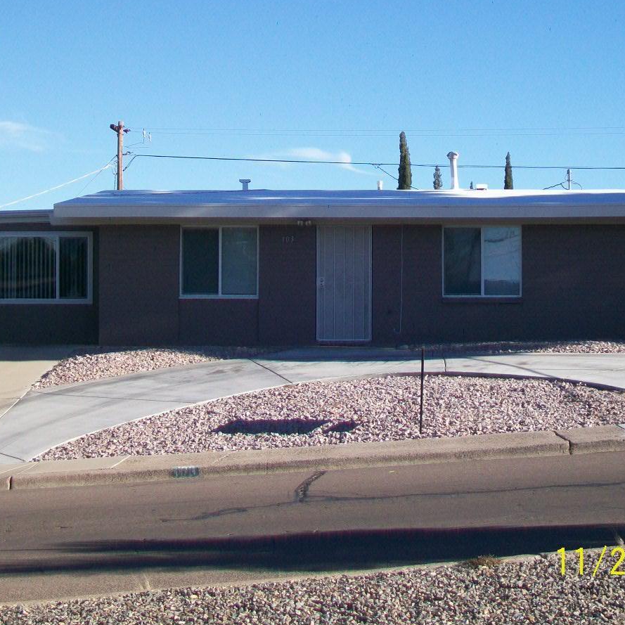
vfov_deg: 20.6
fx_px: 1716
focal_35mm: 84
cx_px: 332
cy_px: 295
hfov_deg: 20.6
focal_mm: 11.8
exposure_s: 1/500
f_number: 3.8
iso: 64
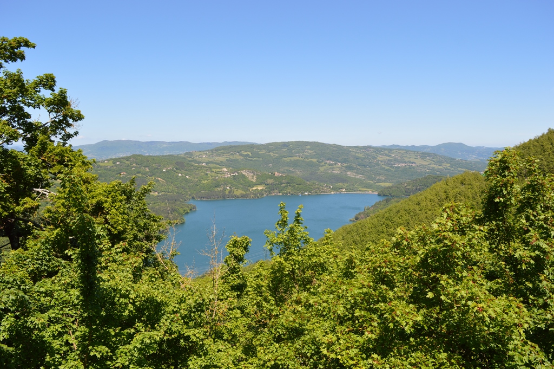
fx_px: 415
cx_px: 277
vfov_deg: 47.9
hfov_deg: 67.4
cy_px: 184
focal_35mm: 27
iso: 100
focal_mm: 18
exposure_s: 1/250
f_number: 8
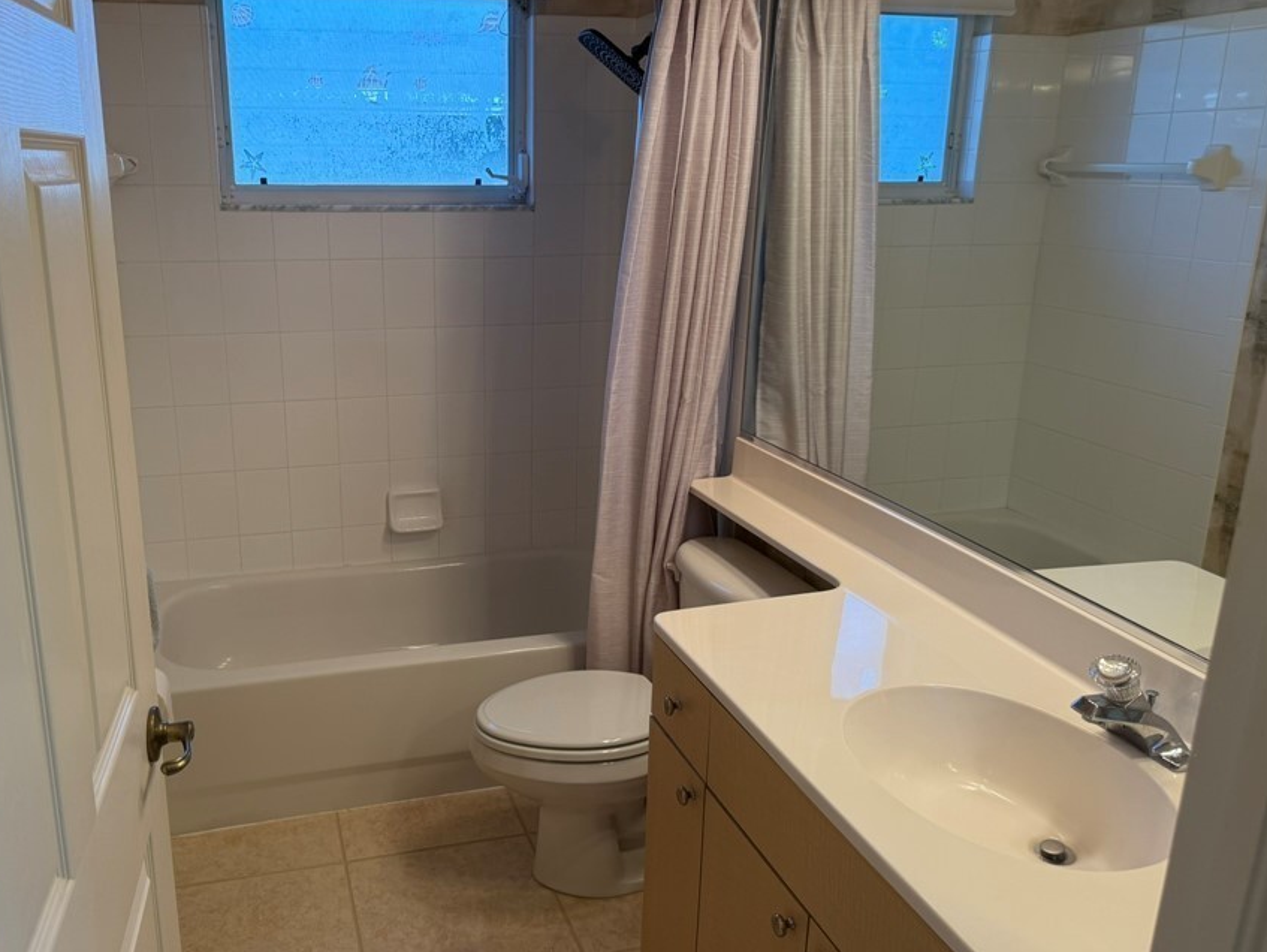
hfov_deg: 61.1
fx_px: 1062
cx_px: 507
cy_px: 473
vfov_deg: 48.3
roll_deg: +0.0
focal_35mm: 29
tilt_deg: -15.6
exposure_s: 1/181
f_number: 1.78
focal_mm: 6.76
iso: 100
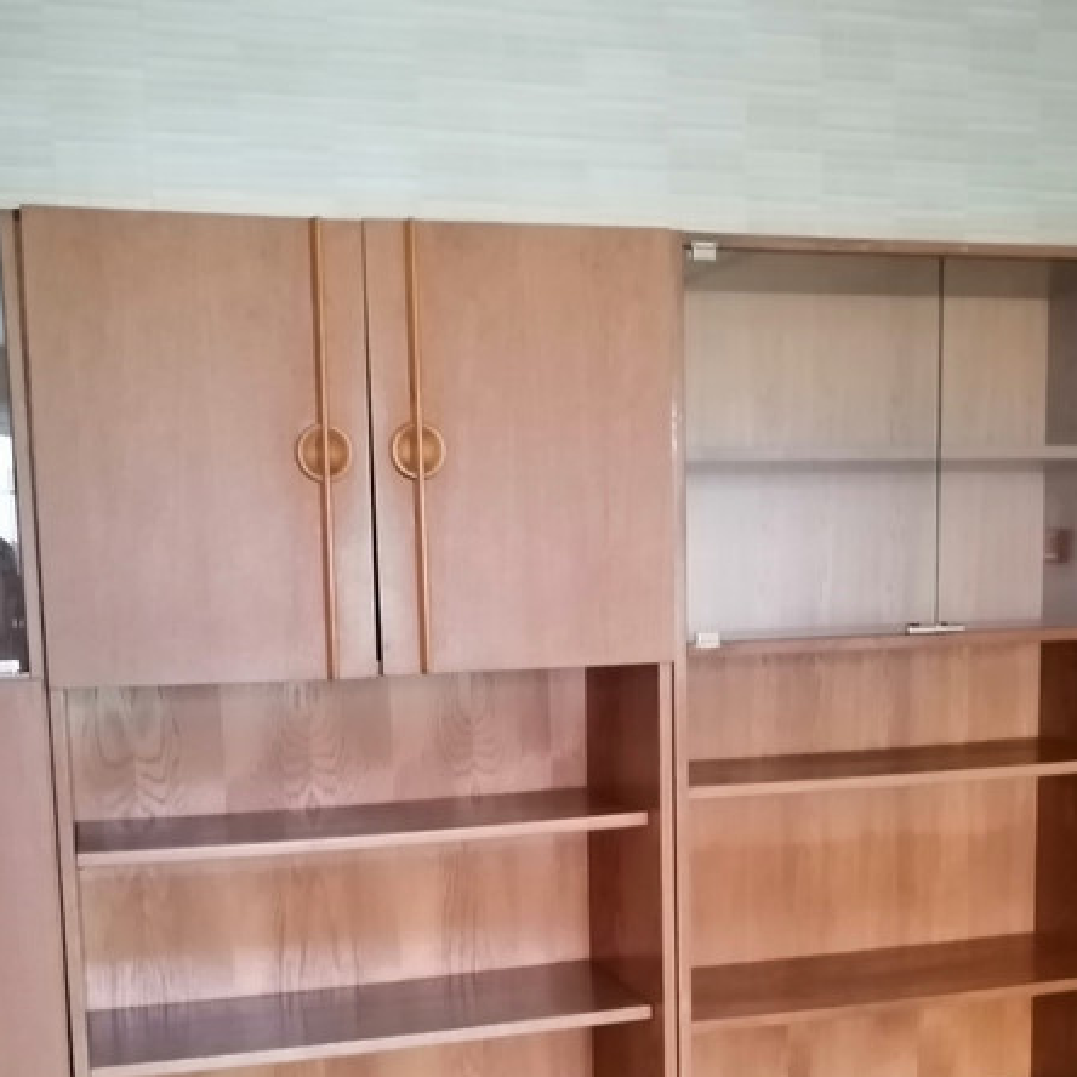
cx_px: 512
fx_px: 1514
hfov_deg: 39.2
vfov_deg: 38.5
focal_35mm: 43
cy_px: 757
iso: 800
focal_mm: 3.96
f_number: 1.8
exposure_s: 1/14.3
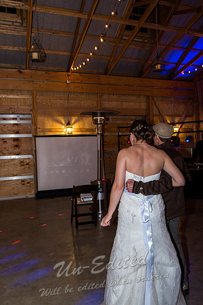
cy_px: 152
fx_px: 228
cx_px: 102
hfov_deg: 47.9
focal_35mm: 27
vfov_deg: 67.4
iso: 1600
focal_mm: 18
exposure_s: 1/200
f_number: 2.8
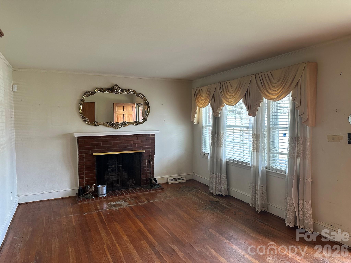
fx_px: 243
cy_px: 132
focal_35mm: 24
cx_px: 176
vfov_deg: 56.8
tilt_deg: -2.4
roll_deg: +1.3
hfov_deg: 71.6
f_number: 1.78
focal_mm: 6.86
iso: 200
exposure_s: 1/121
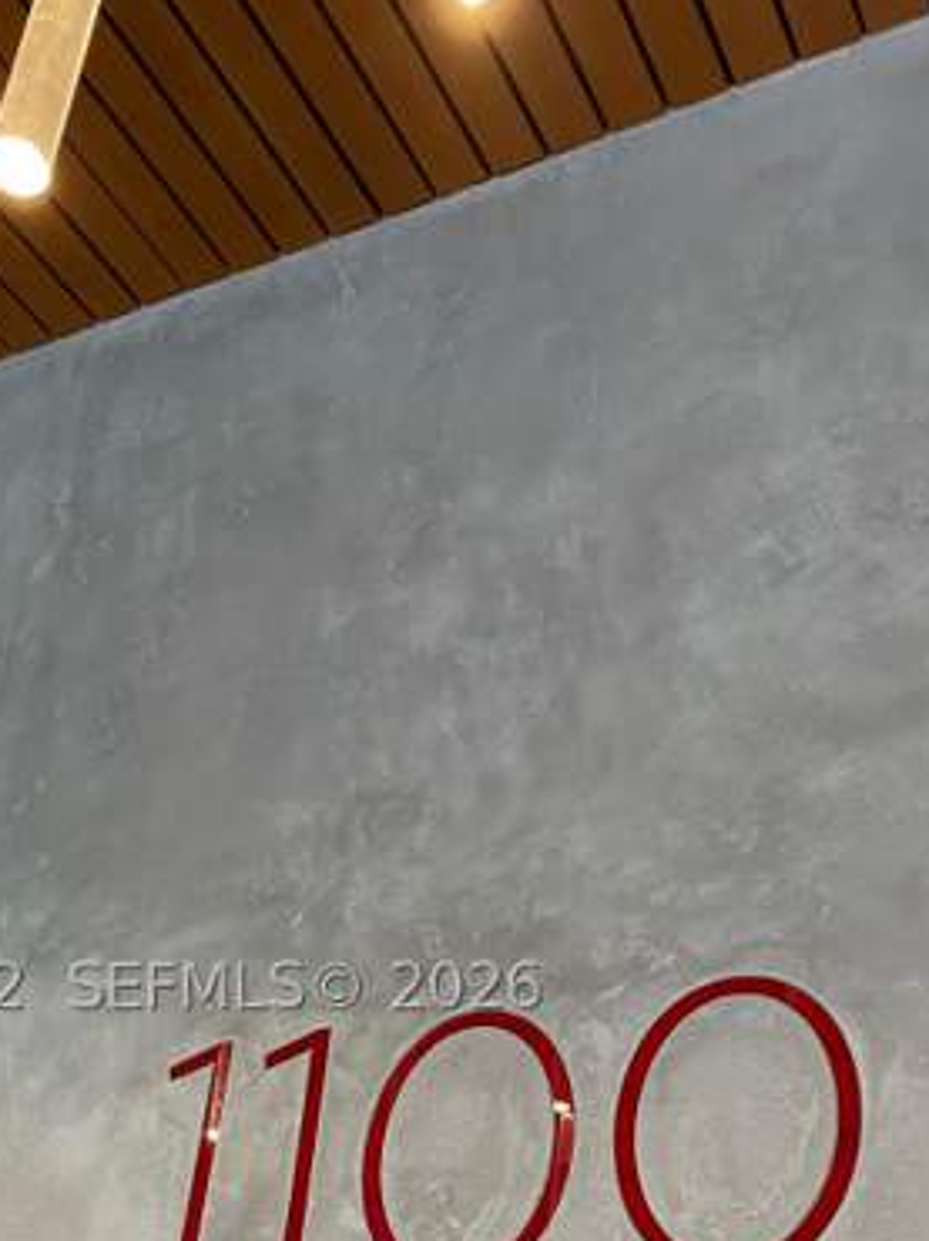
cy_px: 986
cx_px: 463
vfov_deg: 40.4
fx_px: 1612
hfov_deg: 32.1
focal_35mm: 45
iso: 500
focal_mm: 4.2
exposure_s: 1/40
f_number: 1.6
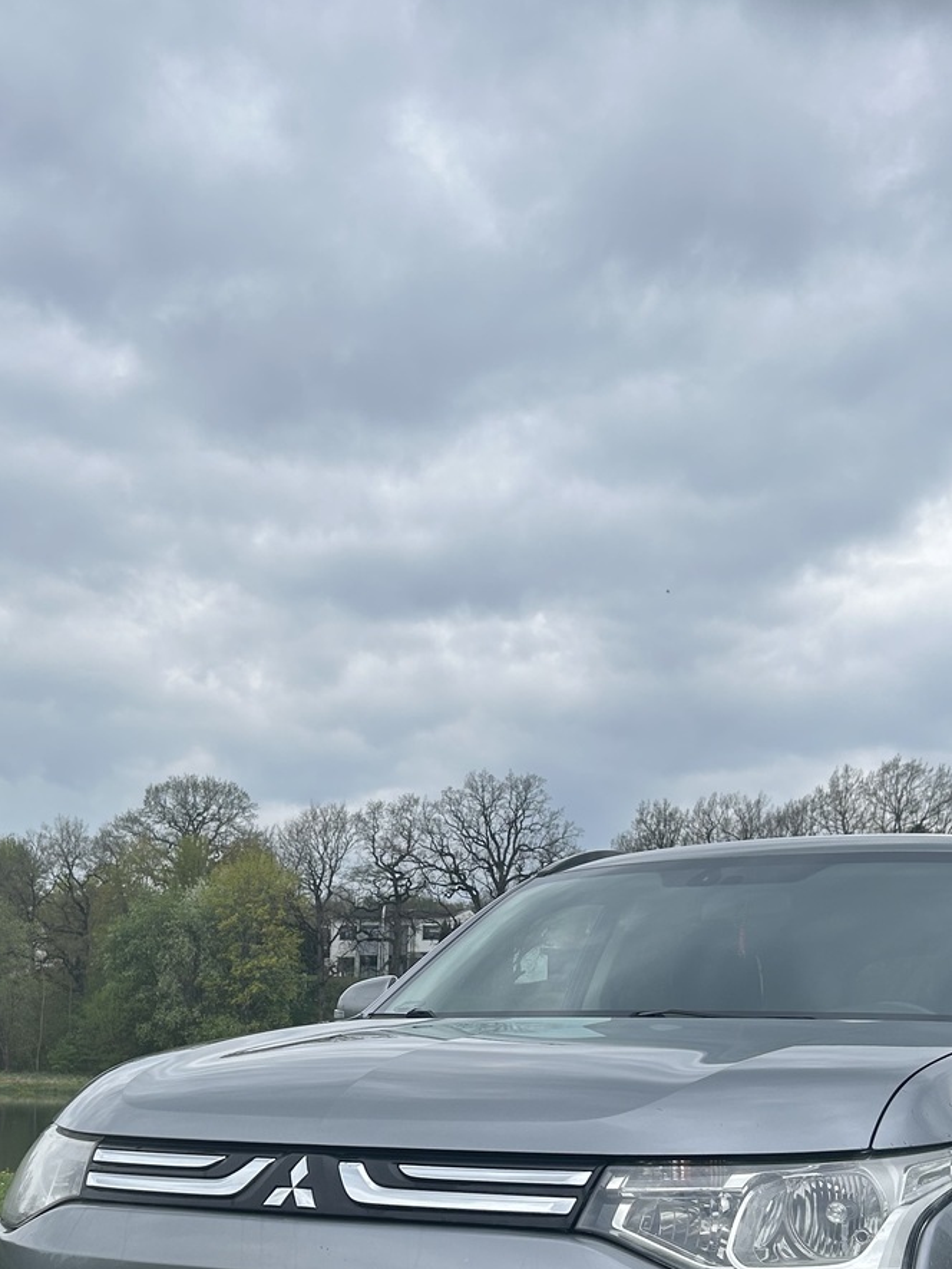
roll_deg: -2.4
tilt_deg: +6.0
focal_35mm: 47
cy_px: 959
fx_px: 1723
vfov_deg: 39.3
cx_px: 470
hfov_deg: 30.9
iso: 50
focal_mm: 5.7
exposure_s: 1/965
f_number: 1.5
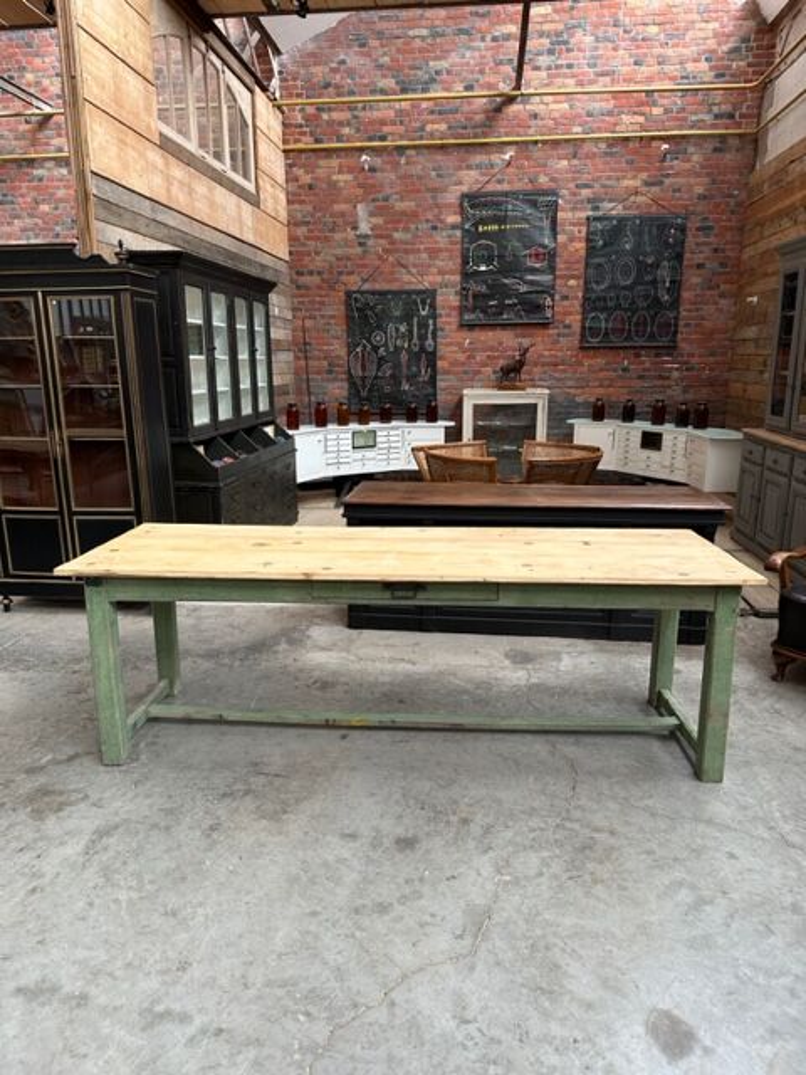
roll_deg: +0.5
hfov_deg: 56.8
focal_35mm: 24
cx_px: 403
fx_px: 745
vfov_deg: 71.6
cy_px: 538
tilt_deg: -13.4
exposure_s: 1/121
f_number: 1.78
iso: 100
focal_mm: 6.86
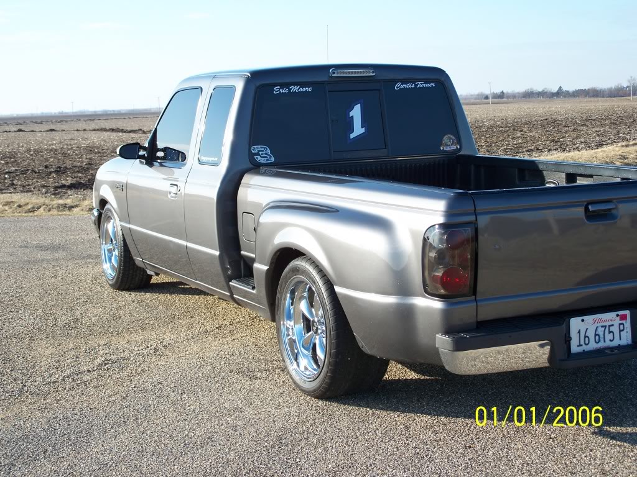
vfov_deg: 24.8
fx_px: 1086
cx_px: 318
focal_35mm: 59
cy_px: 238
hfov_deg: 32.7
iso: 64
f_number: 3.2
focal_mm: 12.6
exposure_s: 1/400
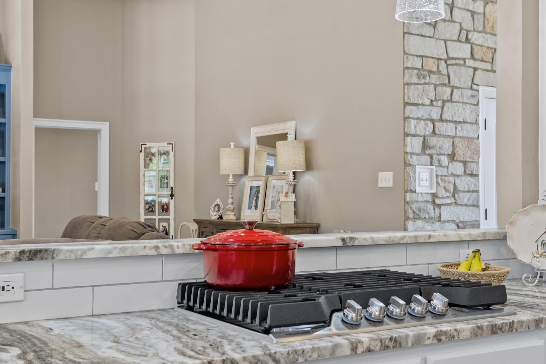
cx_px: 275
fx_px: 698
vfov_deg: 29.2
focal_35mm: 46
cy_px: 192
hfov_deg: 42.7
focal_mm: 24
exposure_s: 1/4
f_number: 7.1
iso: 400
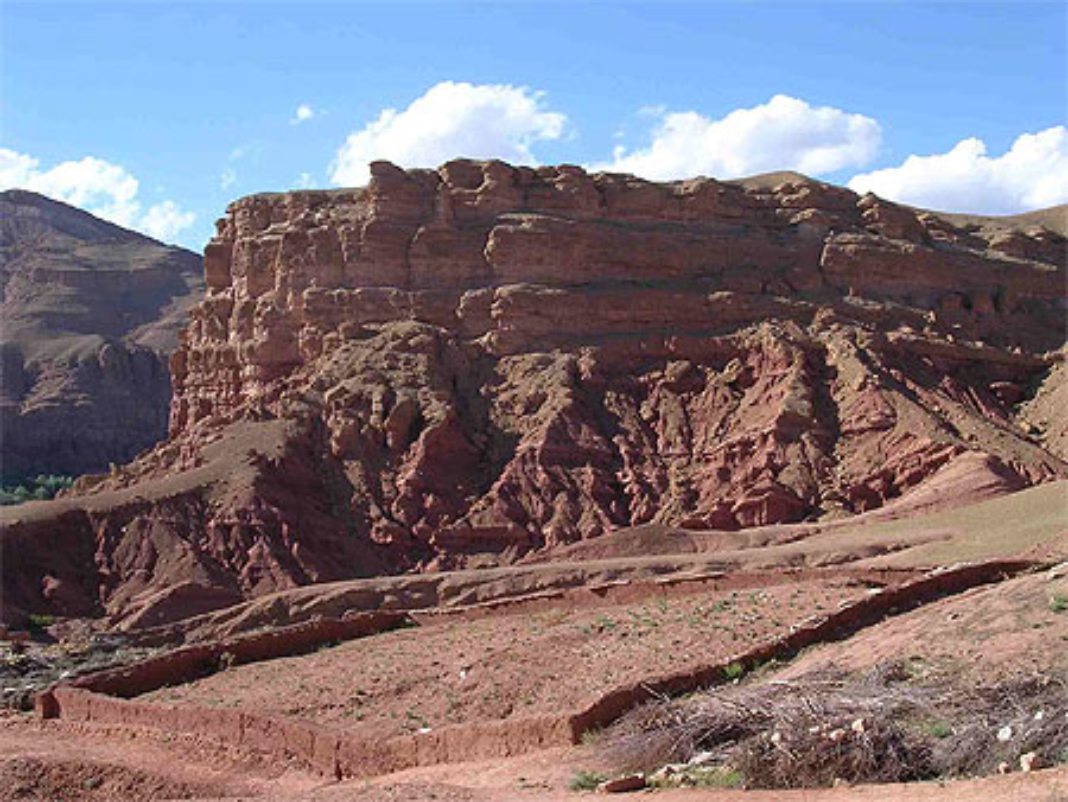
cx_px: 534
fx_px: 1513
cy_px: 401
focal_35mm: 49
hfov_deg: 38.9
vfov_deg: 29.7
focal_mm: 7.5
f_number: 6.2
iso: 100
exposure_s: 1/183
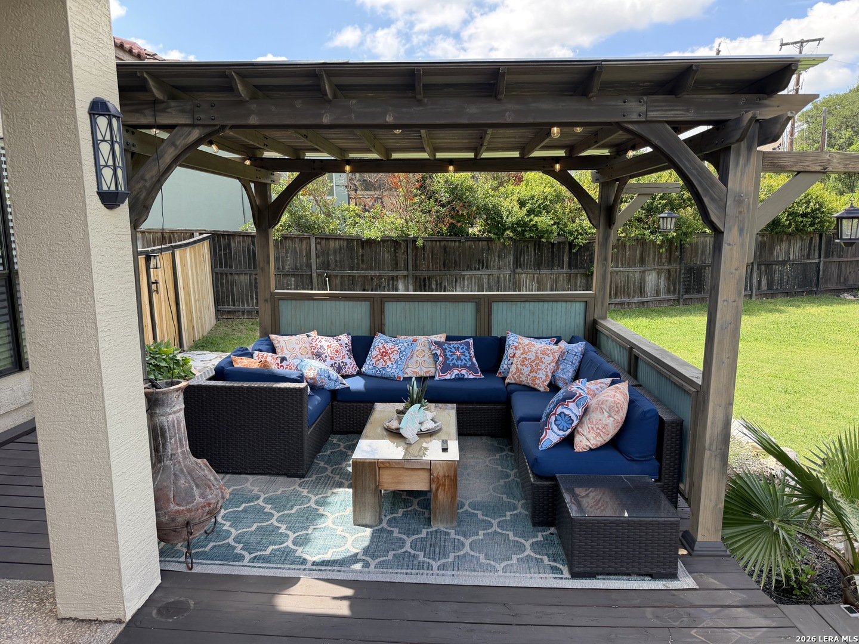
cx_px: 430
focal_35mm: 24
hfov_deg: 71.6
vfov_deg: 56.8
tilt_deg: -9.5
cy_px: 322
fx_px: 596
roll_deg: +0.5
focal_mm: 6.76
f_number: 1.78
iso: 100
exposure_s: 1/955
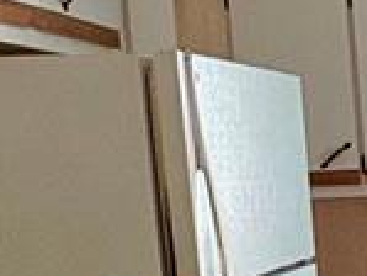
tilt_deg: -6.7
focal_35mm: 96
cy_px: 271
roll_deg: +3.2
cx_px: 729
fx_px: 1019
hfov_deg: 16.0
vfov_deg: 15.2
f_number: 2.2
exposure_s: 1/60
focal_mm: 2.22
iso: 320
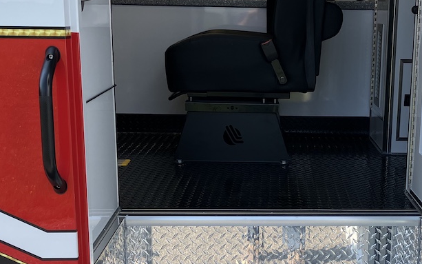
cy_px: 166
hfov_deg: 32.5
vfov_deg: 20.9
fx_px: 713
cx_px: 299
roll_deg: -0.6
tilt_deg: -15.4
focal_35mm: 62
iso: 32
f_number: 1.8
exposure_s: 1/867
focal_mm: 3.99
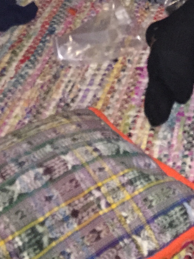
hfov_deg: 15.1
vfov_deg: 18.7
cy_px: -127
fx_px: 695
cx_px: 256
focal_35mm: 93
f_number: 2.2
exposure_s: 1/16
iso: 320
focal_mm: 4.15
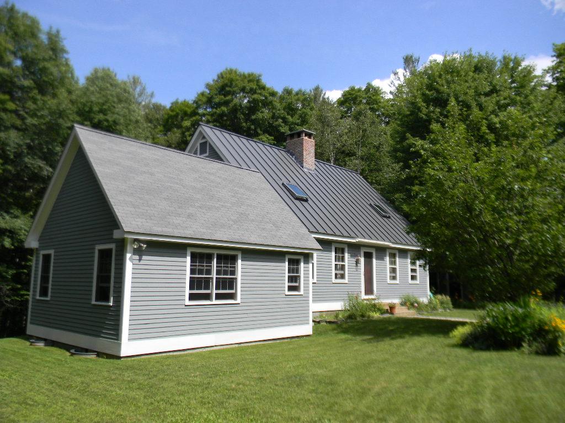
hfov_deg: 63.4
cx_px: 282
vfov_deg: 49.7
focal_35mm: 28
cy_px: 212
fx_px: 457
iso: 80
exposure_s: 1/226
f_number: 7
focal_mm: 5
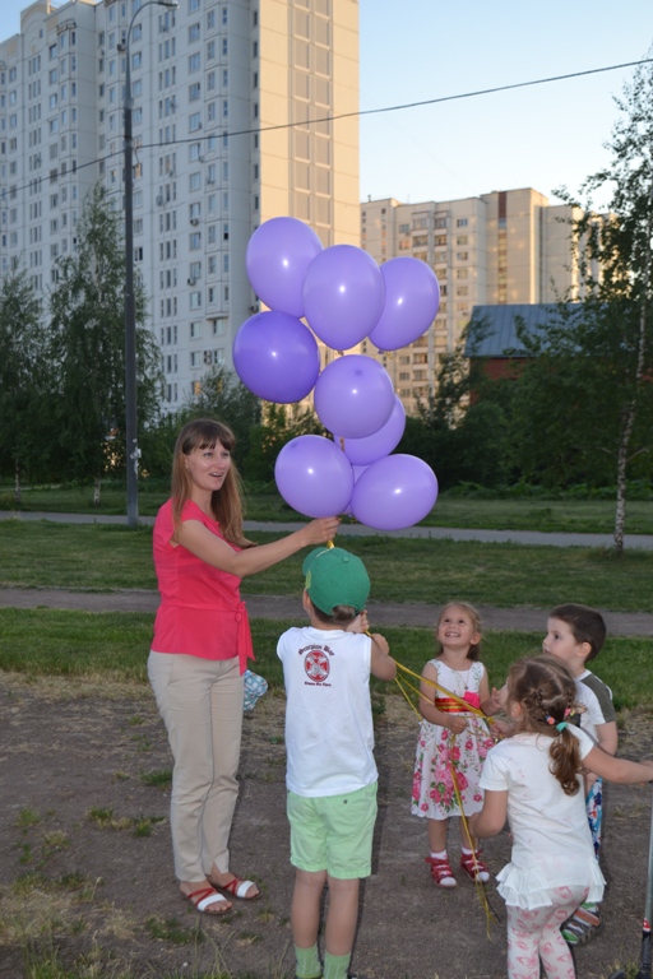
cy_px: 490
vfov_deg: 53.1
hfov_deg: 36.9
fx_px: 979
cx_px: 326
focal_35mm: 36
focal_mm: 24
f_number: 4
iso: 100
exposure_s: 1/125
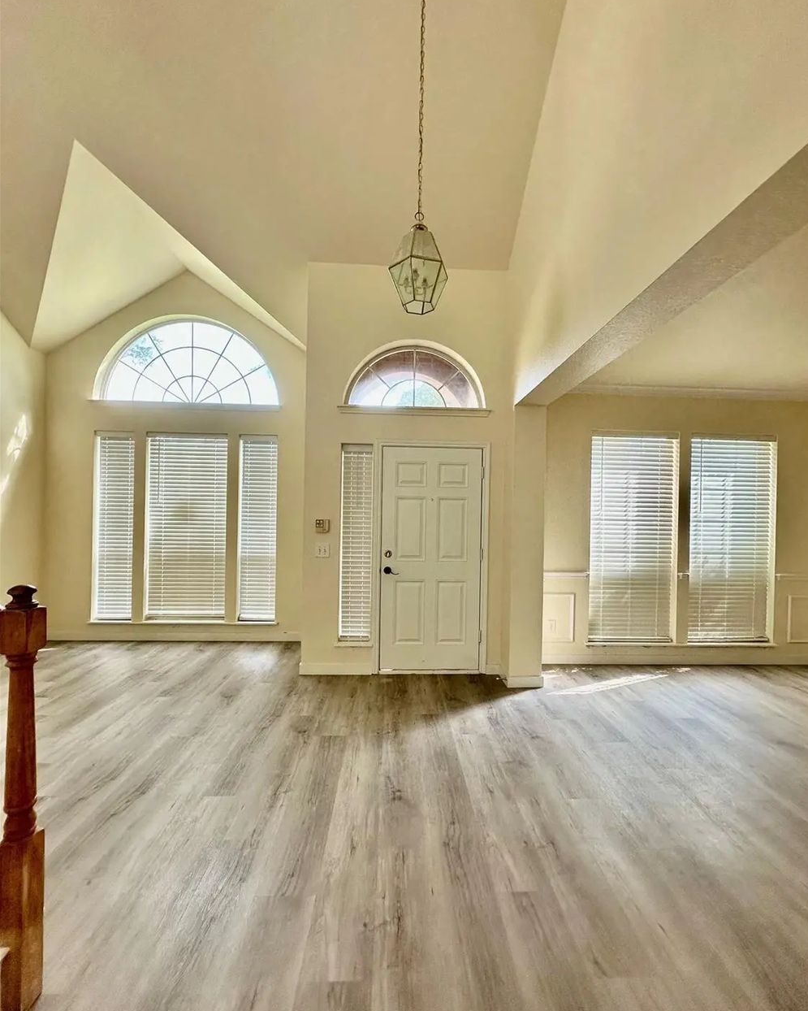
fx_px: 448
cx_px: 415
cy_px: 518
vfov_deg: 96.8
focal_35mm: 15
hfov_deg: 84.0
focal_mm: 2.22
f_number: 2.2
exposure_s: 1/120
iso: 160
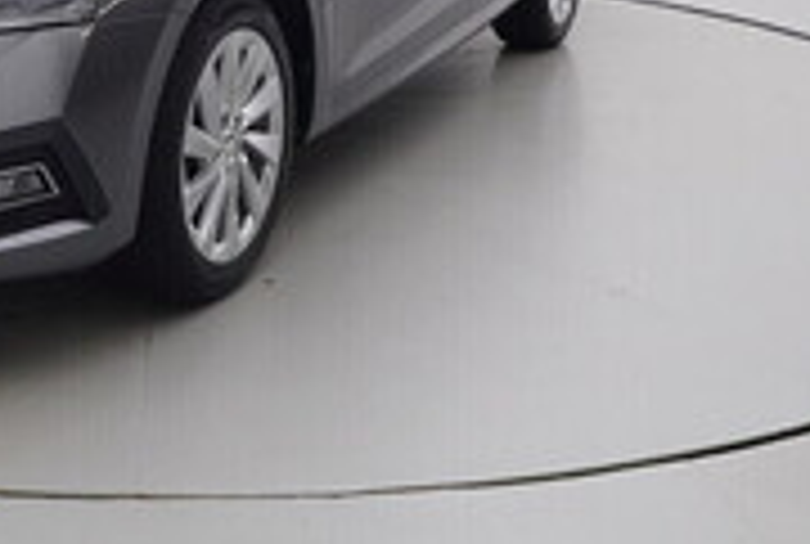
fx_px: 1546
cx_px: 164
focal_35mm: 69
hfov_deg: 28.7
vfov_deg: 19.1
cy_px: -61
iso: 200
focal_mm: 15
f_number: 5
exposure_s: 1/80
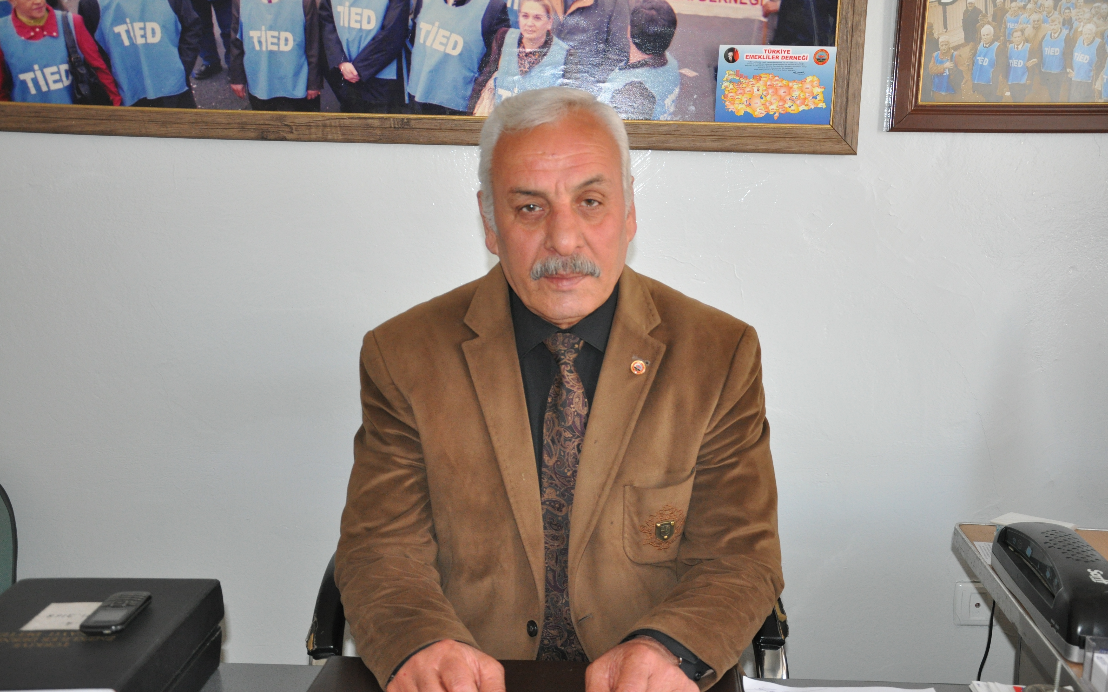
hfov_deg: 46.2
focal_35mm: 43
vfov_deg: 29.9
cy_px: 365
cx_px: 556
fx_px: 1298
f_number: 4
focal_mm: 28
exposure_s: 1/60
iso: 800
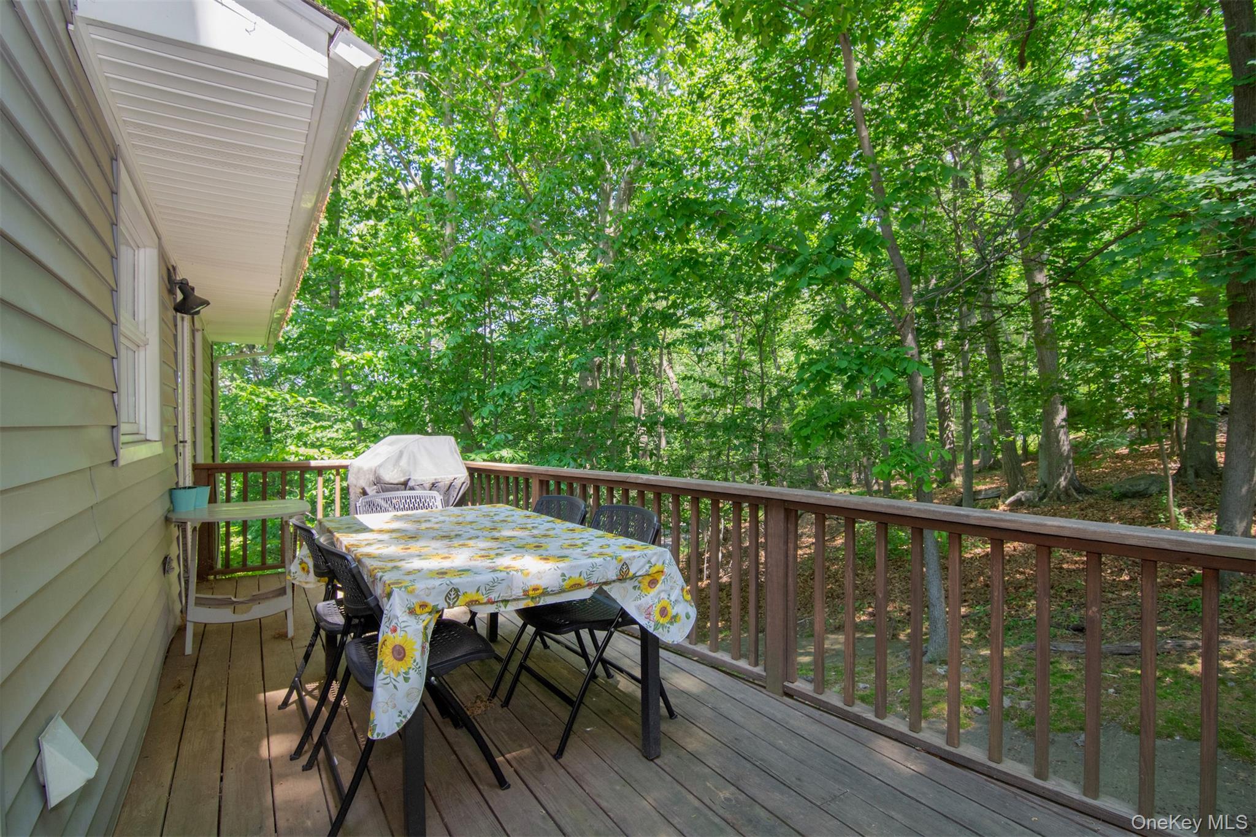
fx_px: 576
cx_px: 628
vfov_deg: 72.0
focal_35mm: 16
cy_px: 418
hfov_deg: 95.0
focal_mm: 11
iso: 800
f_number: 9
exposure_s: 1/80
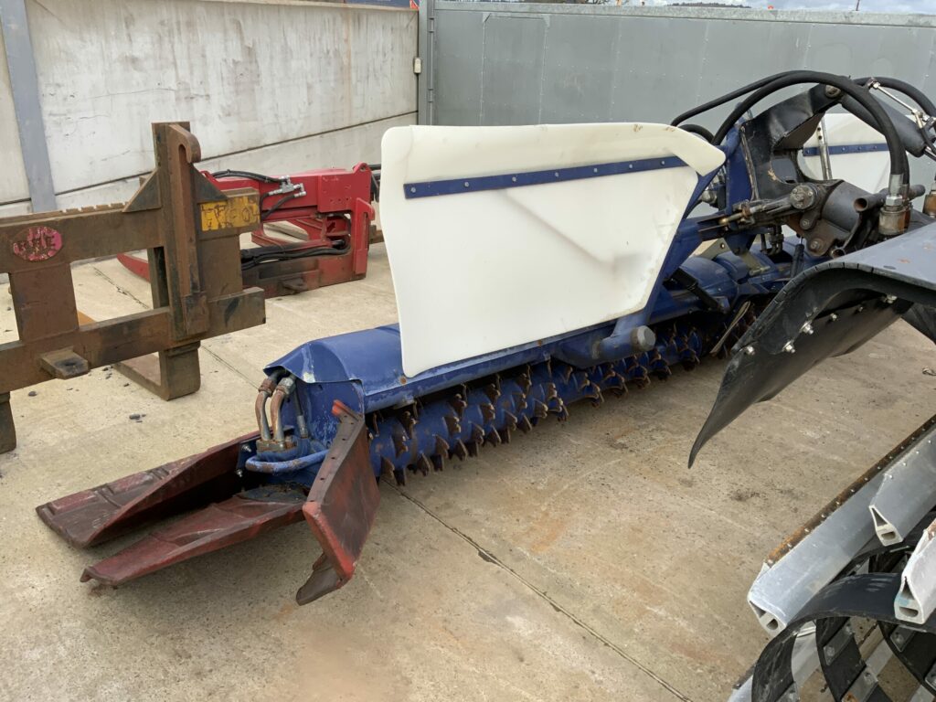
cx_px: 468
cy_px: 351
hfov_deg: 61.7
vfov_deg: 48.2
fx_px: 784
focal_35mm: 29
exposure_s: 1/265
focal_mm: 3
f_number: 1.8
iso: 16
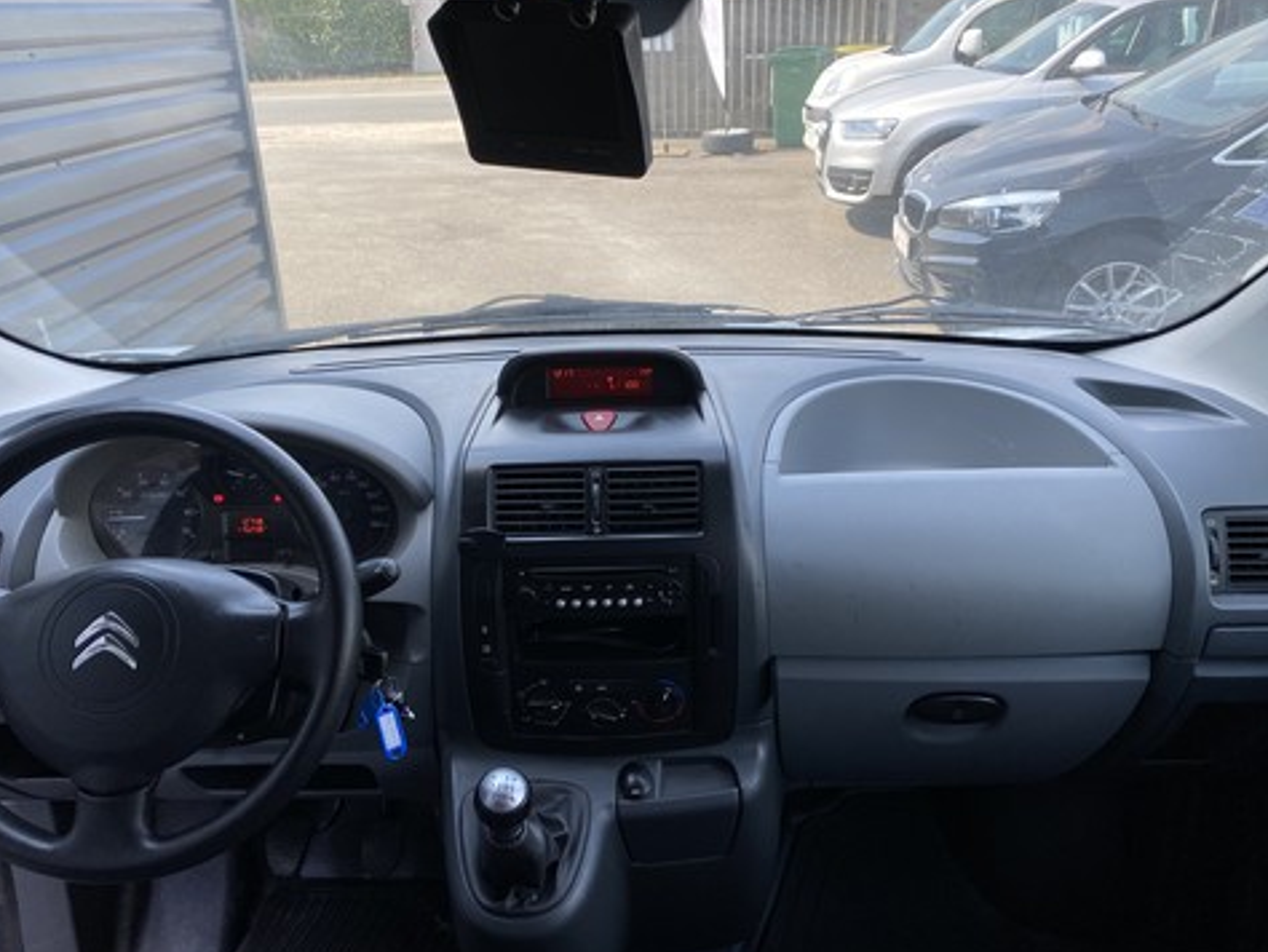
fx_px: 1026
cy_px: 472
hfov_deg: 63.4
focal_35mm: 28
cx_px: 629
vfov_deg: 49.8
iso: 32
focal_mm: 4.25
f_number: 1.8
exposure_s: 1/400
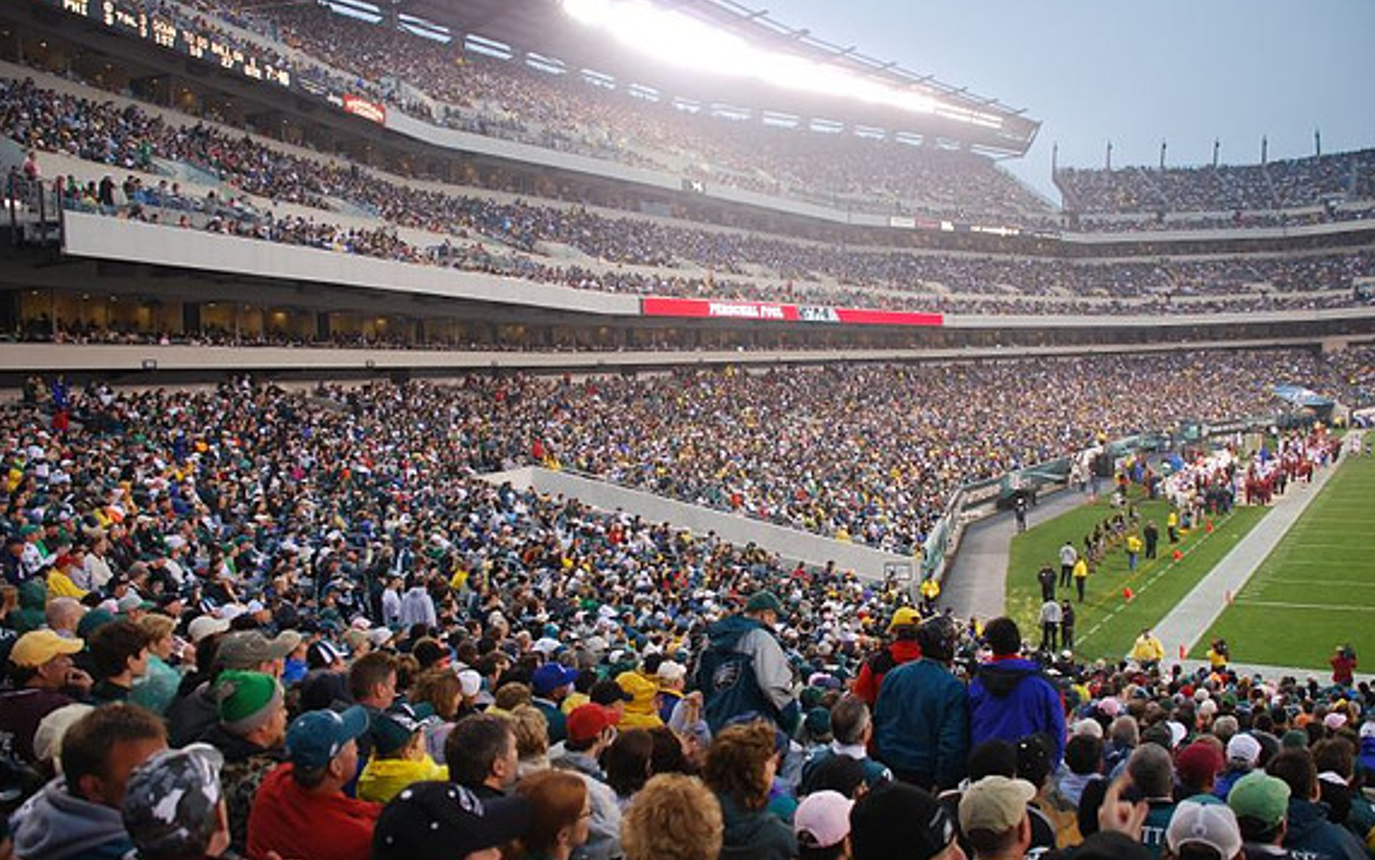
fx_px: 1049
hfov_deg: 66.5
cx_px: 691
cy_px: 449
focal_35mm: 28
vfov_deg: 44.5
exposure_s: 1/60
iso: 200
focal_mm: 18
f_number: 4
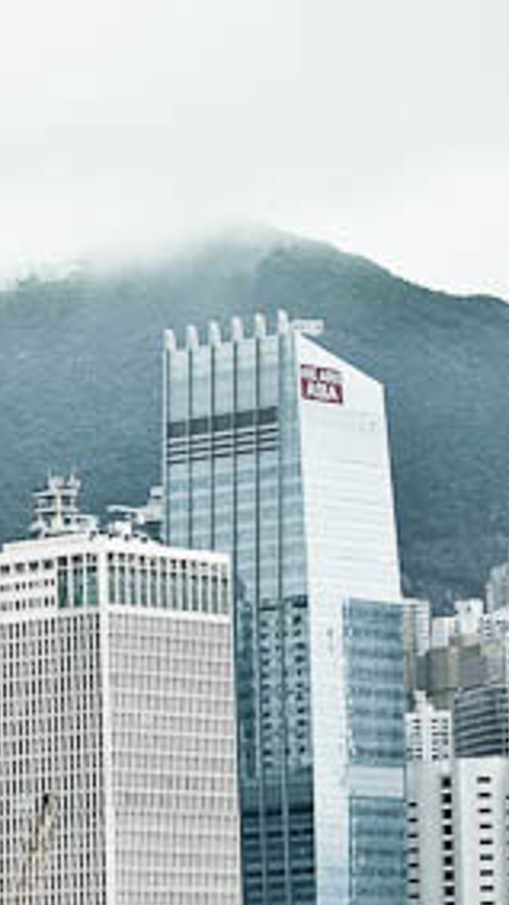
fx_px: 4563
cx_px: -1108
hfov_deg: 5.9
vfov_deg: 11.3
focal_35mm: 190
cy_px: 532
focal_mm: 50
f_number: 8
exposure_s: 1/250
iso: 200
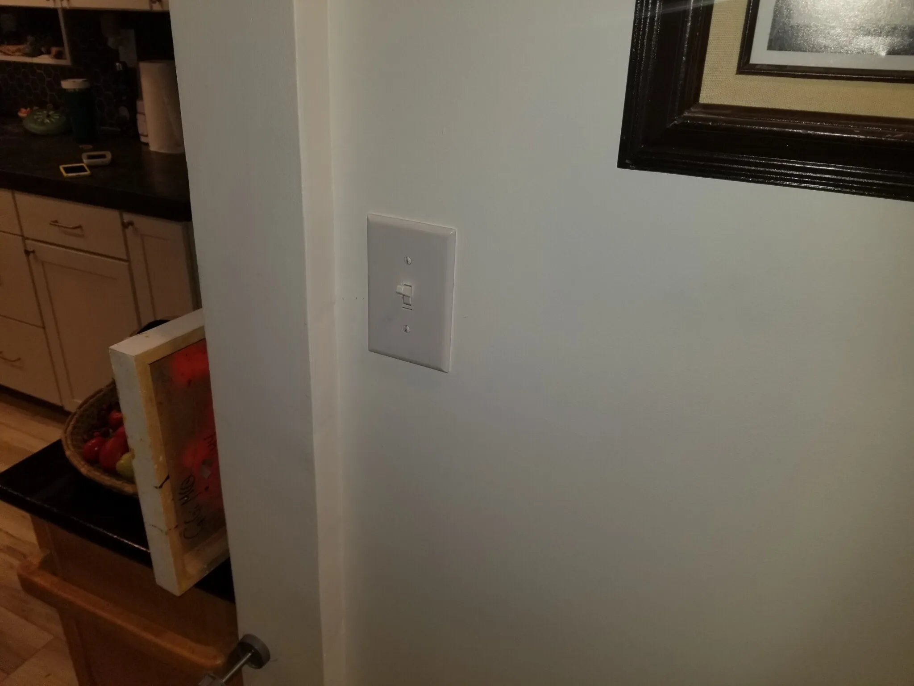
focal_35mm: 26
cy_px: 343
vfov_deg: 53.1
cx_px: 457
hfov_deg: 67.3
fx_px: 687
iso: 50
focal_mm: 4.25
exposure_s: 1/141
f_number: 1.7
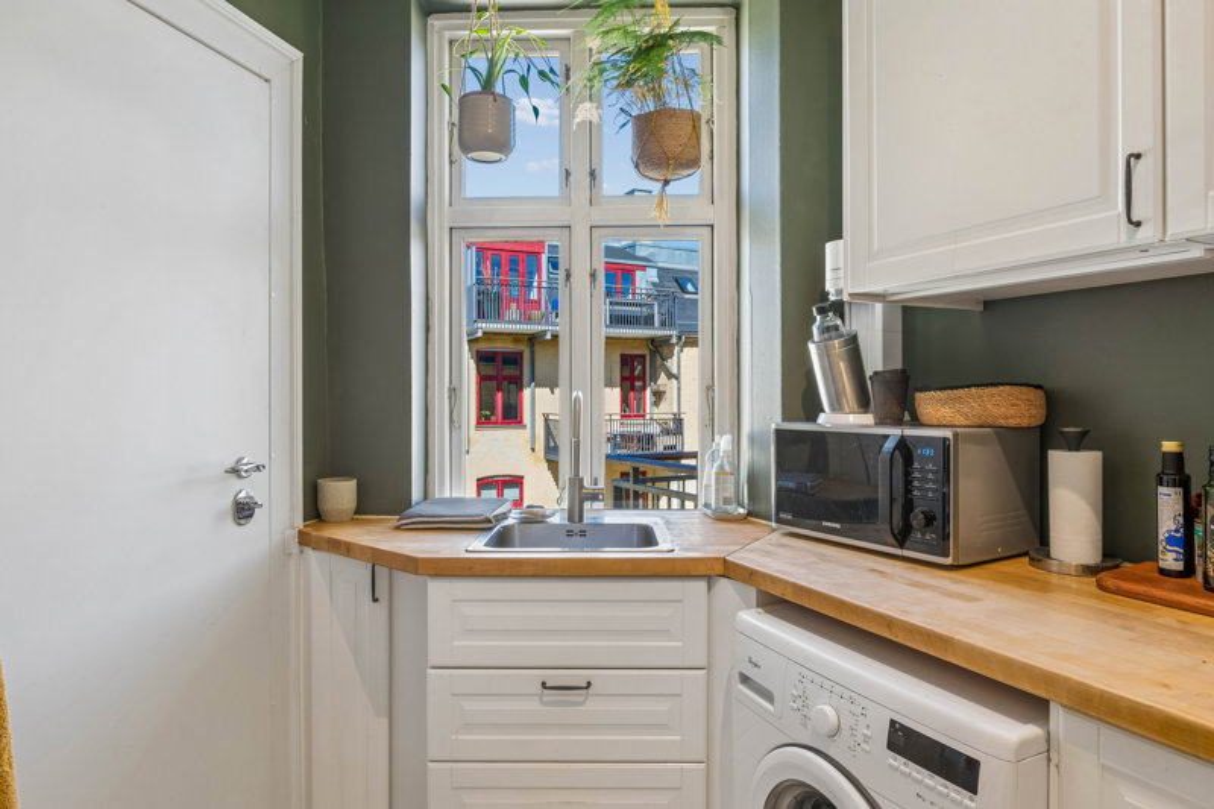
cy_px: 404
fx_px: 742
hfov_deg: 78.6
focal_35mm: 22
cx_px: 607
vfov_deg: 57.2
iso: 160
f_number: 9
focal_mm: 22
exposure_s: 1/10
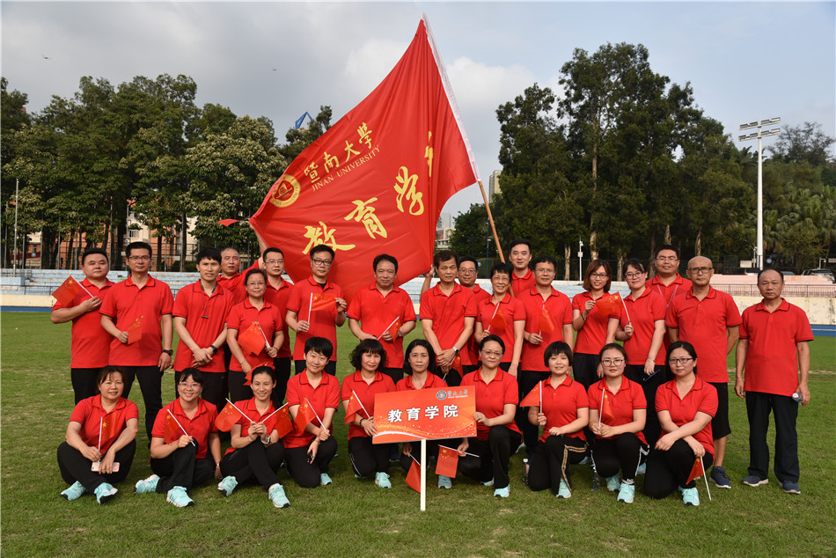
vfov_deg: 42.4
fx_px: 720
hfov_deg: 60.3
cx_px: 418
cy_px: 279
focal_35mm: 31
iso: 200
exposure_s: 1/250
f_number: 8
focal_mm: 31
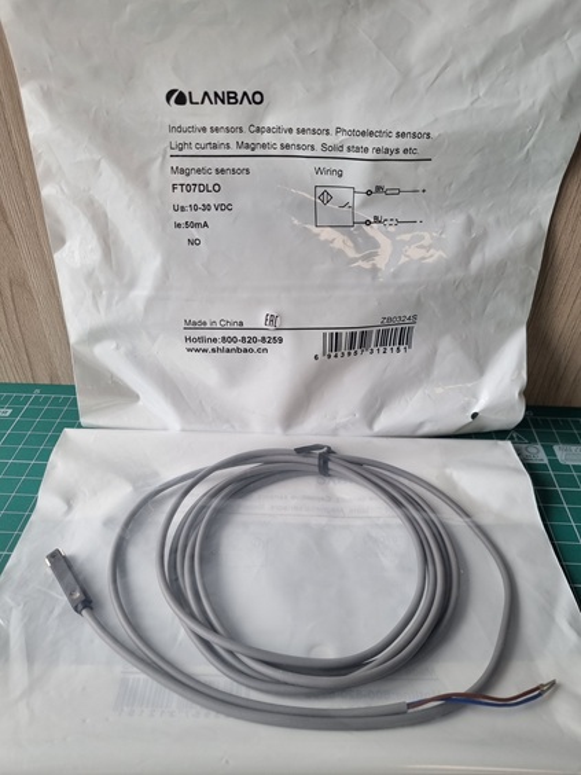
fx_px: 582
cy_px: 388
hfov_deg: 53.1
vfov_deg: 67.3
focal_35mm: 26
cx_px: 290
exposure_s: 1/159
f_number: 1.8
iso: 50
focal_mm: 5.4
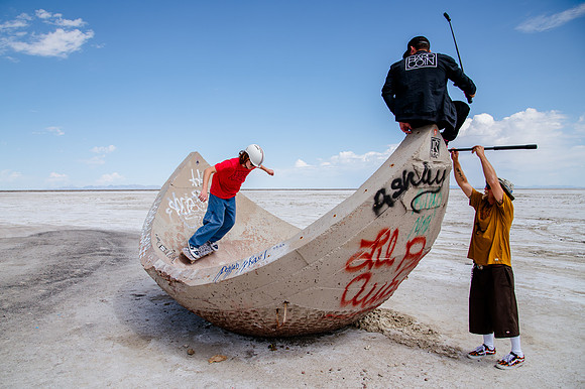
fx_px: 417
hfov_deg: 70.0
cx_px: 278
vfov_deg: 50.0
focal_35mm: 26
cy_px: 199
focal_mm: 24
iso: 160
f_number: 6.3
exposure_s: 1/800
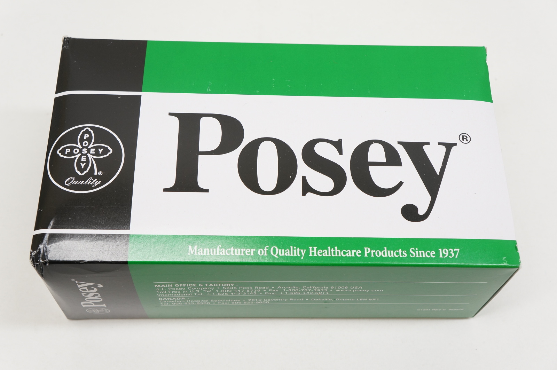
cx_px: 278
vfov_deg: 29.8
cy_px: 185
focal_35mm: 45
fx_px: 695
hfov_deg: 43.6
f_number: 6.3
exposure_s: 1/60
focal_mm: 30
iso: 400
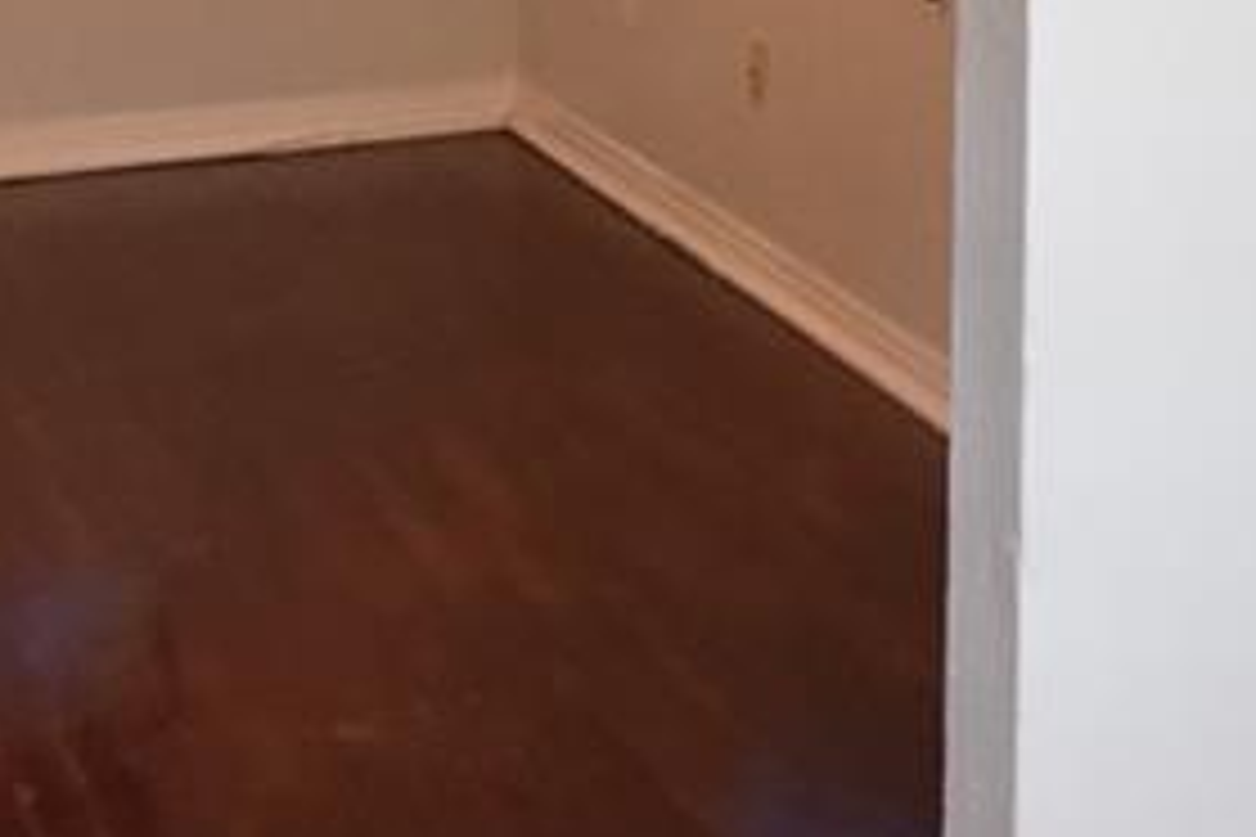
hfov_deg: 20.1
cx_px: 1922
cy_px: -382
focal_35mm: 86
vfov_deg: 14.9
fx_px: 3000
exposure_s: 1/45
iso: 800
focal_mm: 10
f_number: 3.5
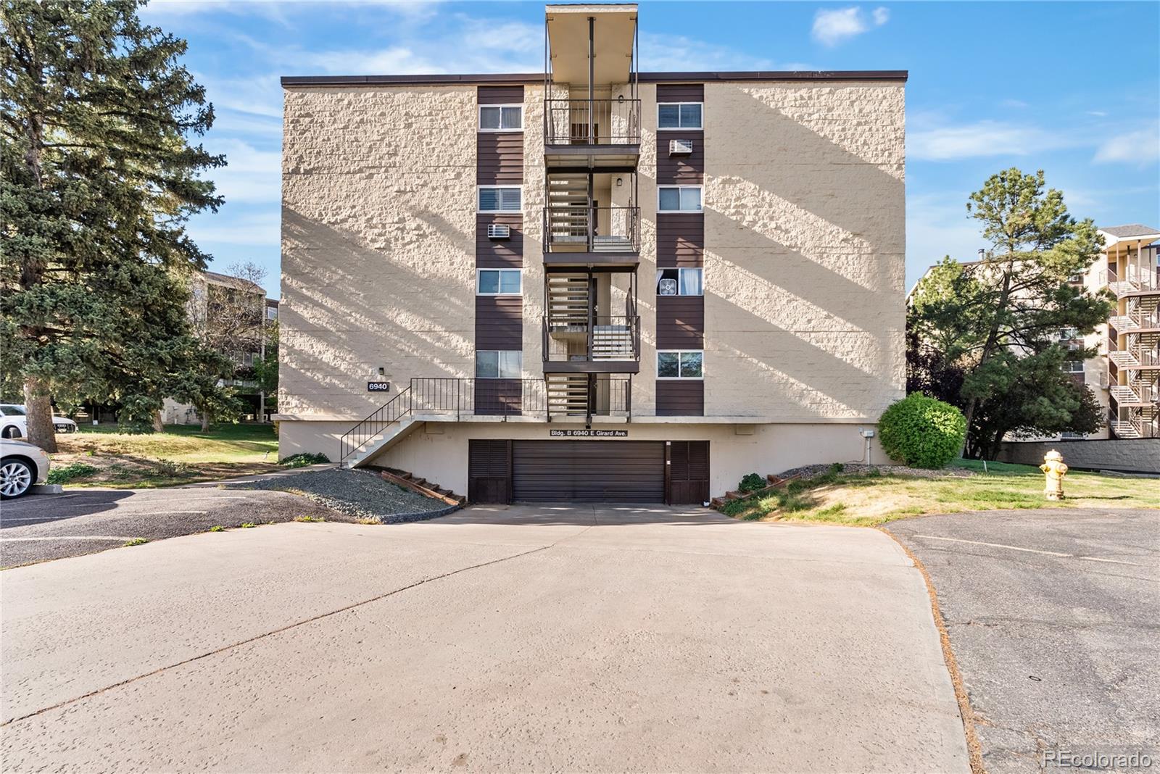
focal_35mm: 16
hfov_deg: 96.7
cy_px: 387
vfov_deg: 73.8
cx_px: 580
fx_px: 516
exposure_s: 1/160
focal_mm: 16
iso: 200
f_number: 8
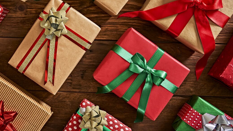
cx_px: 61
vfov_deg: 19.1
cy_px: 53
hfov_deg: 32.7
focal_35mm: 63
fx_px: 389
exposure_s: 1/6
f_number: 9
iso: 2500
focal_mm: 39
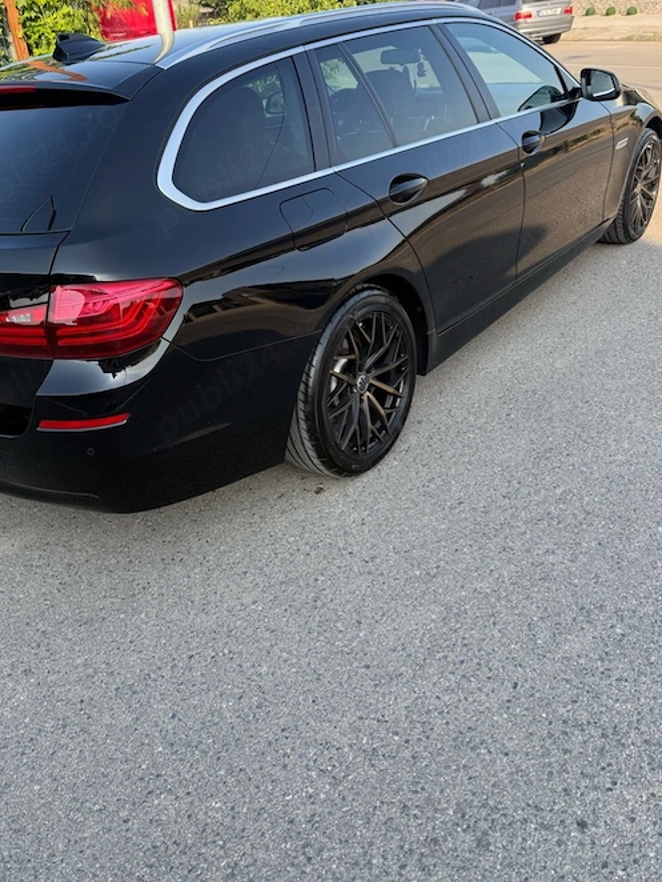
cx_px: 293
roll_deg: +7.7
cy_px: 408
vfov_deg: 61.6
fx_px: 739
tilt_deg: -27.8
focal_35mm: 29
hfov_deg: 48.2
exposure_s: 1/1156
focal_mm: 6.76
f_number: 1.78
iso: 100
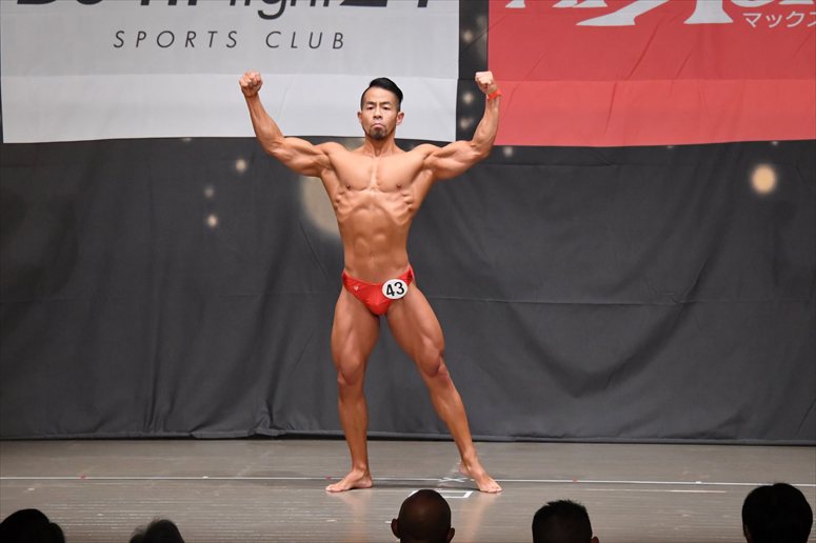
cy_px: 272
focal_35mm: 202
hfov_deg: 10.2
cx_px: 408
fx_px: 4576
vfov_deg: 6.8
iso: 6400
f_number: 5.6
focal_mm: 135
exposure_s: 1/400
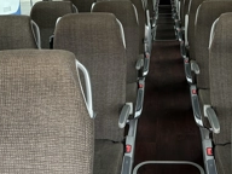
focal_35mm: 45
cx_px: 151
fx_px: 302
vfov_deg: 30.8
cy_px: 18
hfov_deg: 41.6
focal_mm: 6.86
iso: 250
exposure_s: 1/81
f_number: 1.78
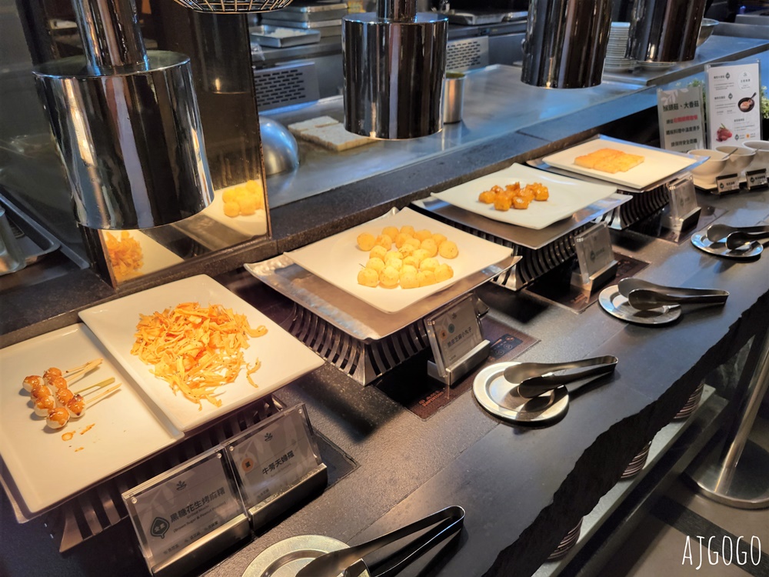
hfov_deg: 67.3
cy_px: 288
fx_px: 578
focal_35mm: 26
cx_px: 384
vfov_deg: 53.1
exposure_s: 1/120
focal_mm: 5.4
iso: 40
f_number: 1.8
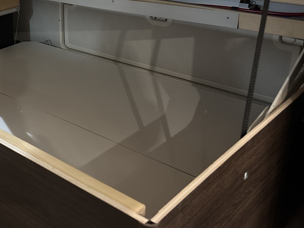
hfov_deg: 35.4
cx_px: 34
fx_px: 448
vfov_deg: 28.0
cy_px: 48
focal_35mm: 51
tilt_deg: -19.4
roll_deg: +4.2
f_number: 1.6
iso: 800
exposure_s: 1/30
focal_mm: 5.96
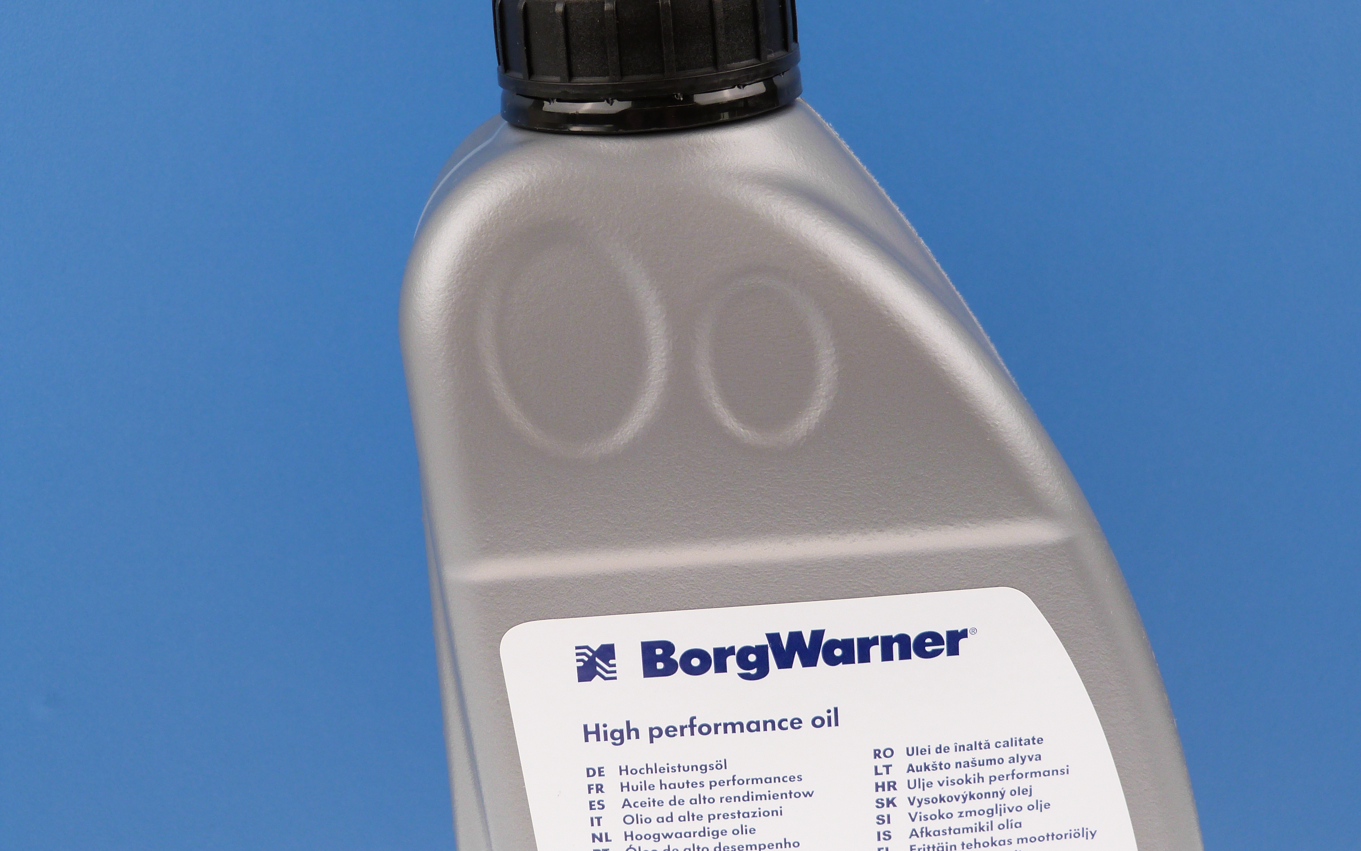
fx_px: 2114
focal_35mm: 57
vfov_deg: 22.7
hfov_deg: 35.7
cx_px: 686
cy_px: 347
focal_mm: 9.4
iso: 100
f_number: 3.2
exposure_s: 1/80
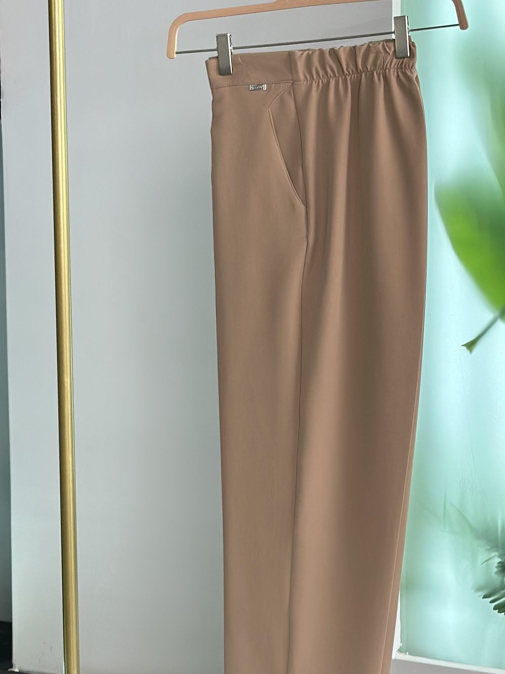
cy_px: 334
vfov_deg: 20.4
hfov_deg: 15.4
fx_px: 1867
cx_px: 313
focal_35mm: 96
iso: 80
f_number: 1.78
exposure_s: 1/229
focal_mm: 6.86
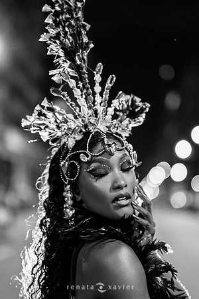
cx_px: 100
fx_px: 622
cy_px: 150
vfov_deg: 27.0
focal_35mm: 75
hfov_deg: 18.2
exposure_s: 1/320
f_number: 1.2
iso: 2000
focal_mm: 50
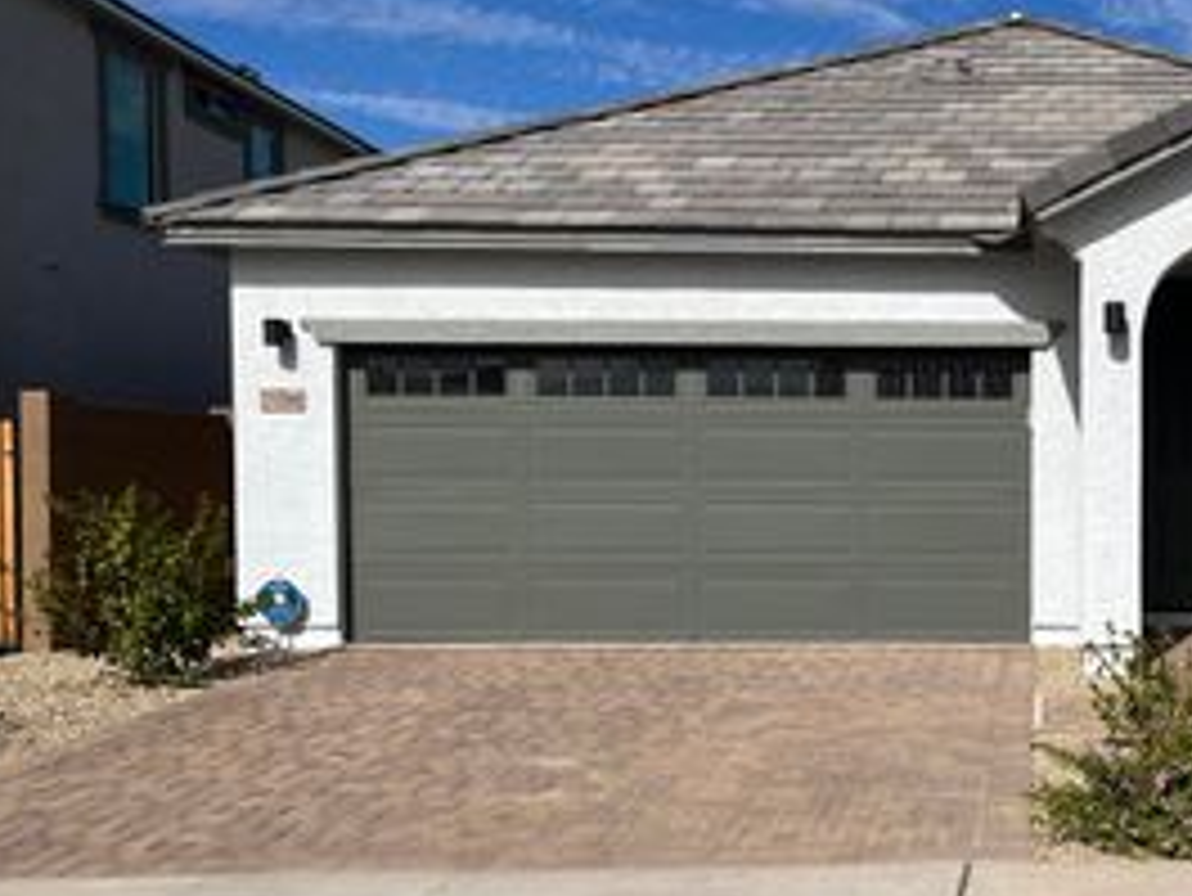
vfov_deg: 29.6
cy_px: 538
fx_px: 1688
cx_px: 1075
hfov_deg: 36.5
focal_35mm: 49
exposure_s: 1/8403
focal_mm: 5.1
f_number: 1.6
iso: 50
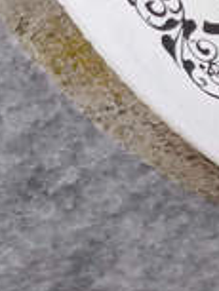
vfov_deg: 14.9
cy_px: 234
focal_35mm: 131
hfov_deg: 8.8
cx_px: 701
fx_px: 1104
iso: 206
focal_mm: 4.76
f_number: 1.69
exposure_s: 1/100
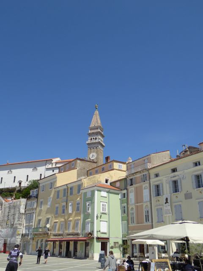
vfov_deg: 54.0
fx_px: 266
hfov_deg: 41.8
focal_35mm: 34
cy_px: 136
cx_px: 102
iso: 100
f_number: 3.6
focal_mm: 5.8
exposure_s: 1/1300
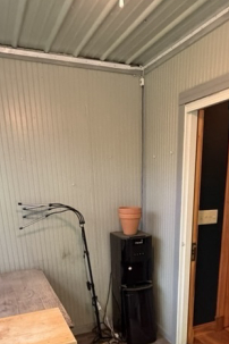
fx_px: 305
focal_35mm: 32
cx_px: 133
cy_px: 274
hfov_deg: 41.0
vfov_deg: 54.8
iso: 640
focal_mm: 2.22
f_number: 2.2
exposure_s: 1/60
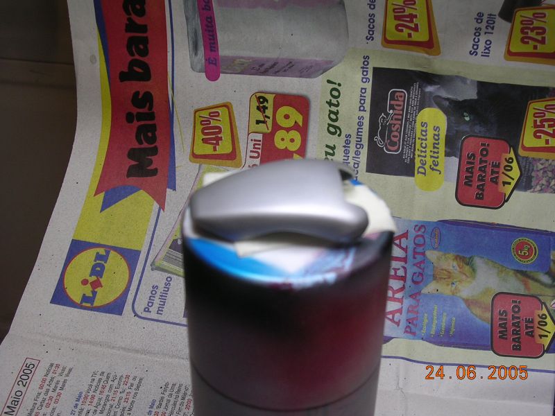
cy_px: 208
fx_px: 738
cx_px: 278
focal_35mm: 46
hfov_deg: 41.2
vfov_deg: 31.5
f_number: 3
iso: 100
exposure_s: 1/18
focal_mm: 7.1
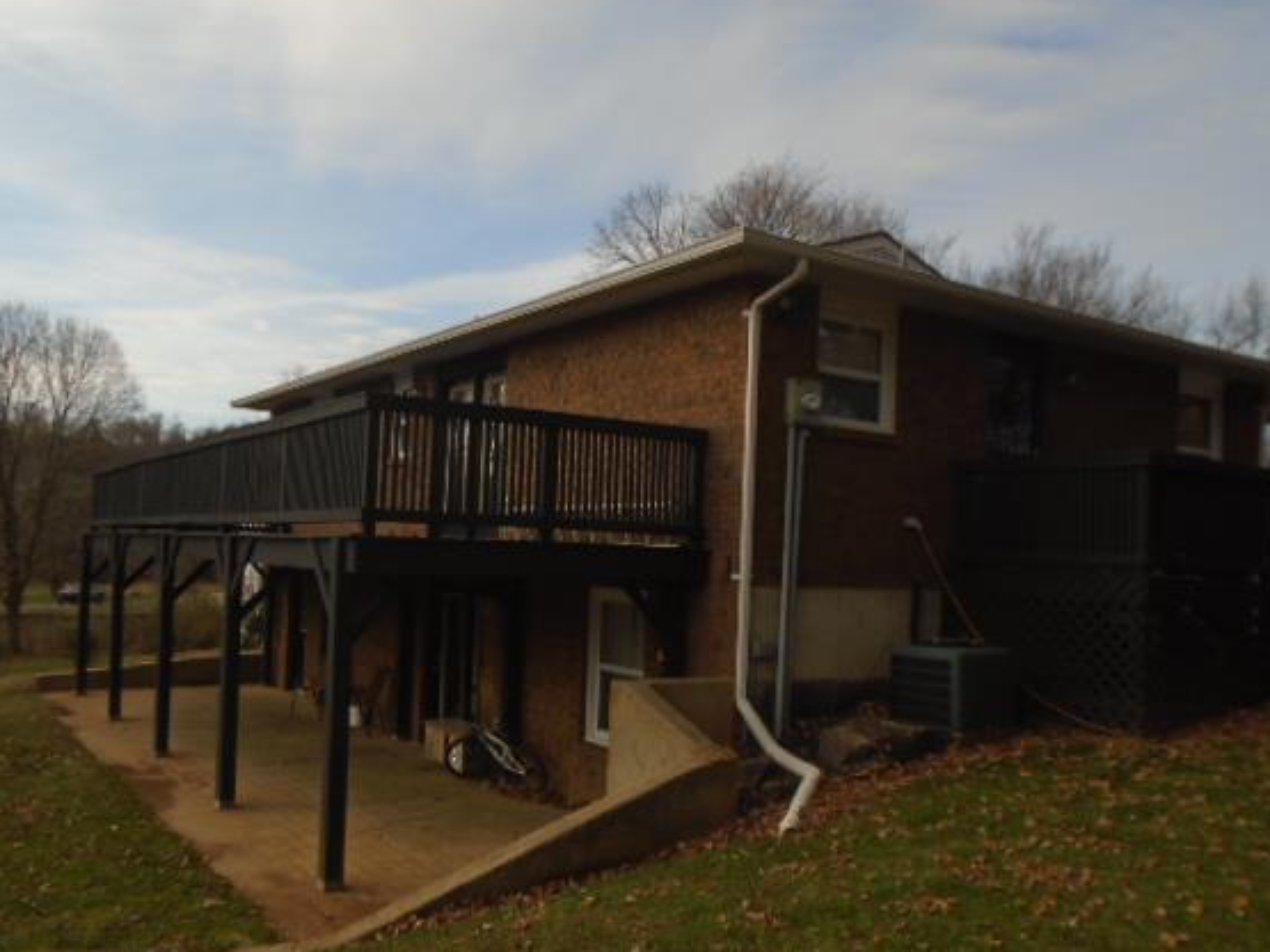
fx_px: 1100
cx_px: 581
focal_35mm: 30
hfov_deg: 59.9
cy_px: 519
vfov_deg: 46.7
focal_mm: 4.6
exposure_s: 1/1250
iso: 100
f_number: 3.2
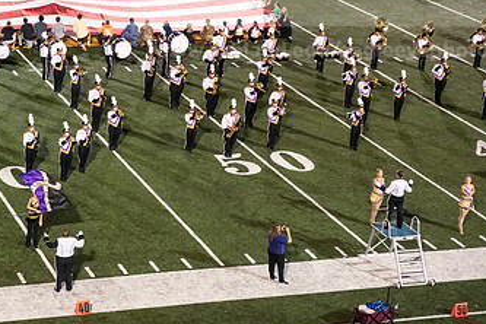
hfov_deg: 20.0
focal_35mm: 101
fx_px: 1363
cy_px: 81
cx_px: 88
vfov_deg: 13.5
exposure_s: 1/320
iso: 5000
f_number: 4.5
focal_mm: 58
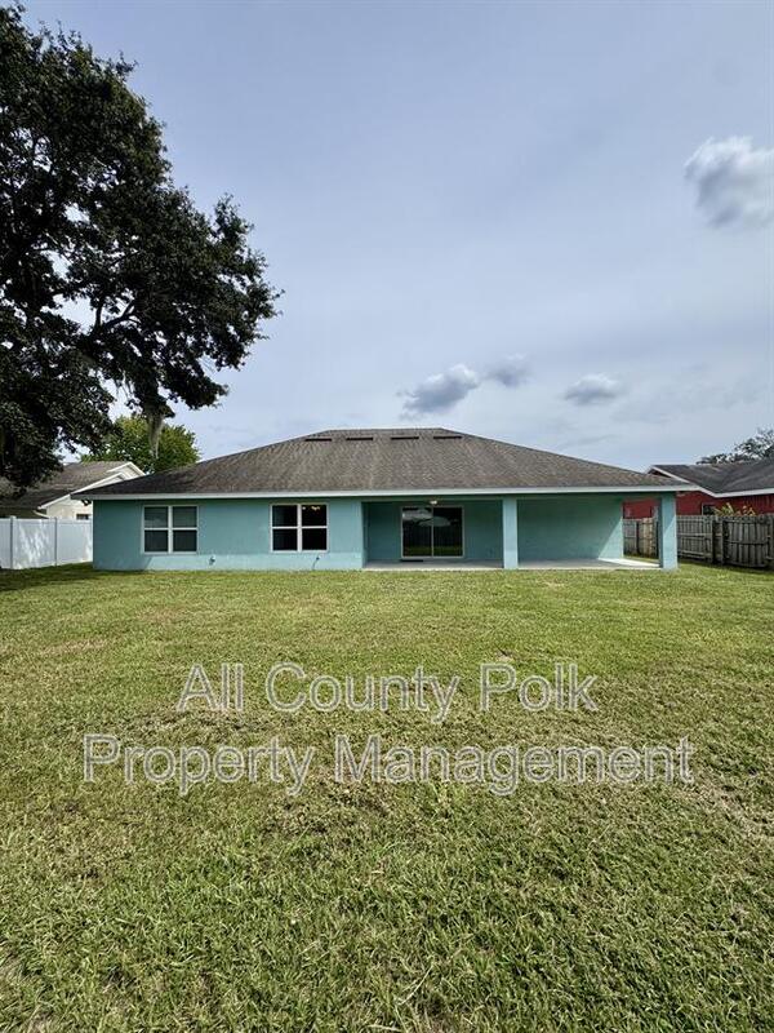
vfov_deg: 102.1
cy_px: 516
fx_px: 417
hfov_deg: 85.7
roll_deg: +0.6
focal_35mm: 14
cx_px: 387
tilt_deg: +1.3
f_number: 2.2
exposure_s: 1/3106
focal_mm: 2.22
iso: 50
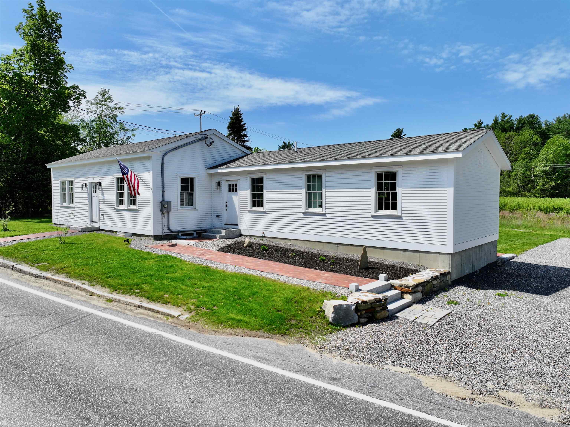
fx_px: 395
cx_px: 285
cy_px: 214
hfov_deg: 71.6
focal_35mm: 24
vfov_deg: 56.8
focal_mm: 12.29
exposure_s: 1/2500
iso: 100
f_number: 2.8
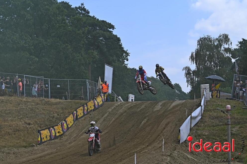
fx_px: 685
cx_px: 124
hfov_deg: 20.4
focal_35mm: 100
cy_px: 82
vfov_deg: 13.7
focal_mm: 100
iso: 1600
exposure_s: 1/2000
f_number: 11
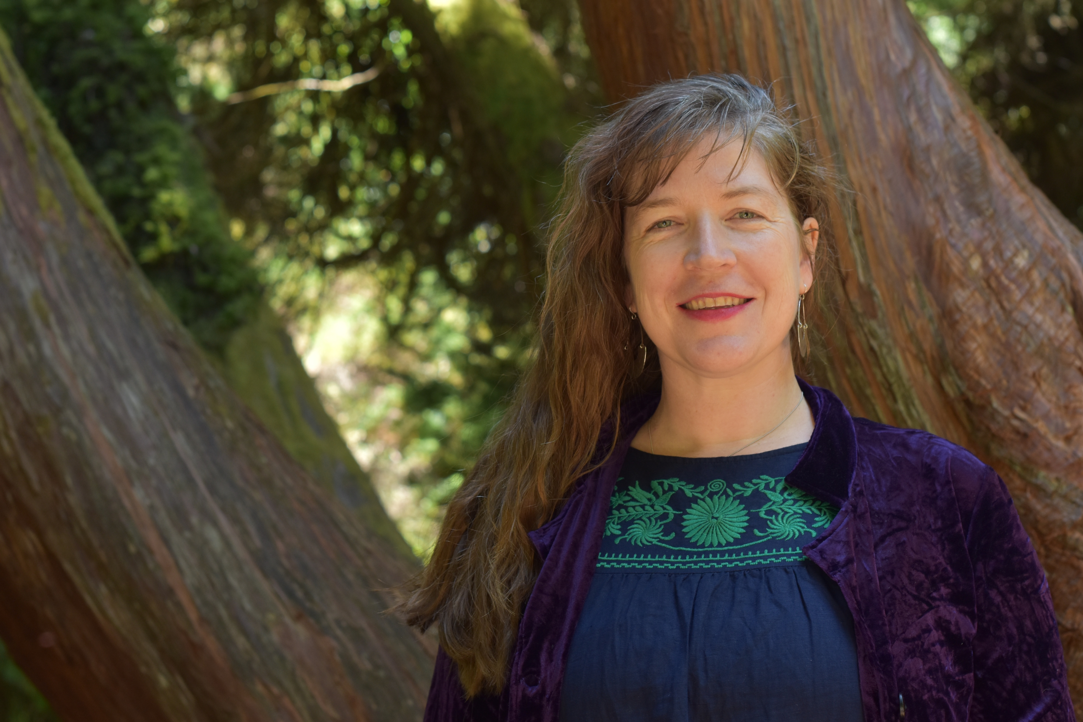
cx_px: 542
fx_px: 2256
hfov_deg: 27.0
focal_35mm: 75
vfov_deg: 18.2
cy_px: 361
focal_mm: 50
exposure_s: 1/125
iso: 400
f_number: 5.6
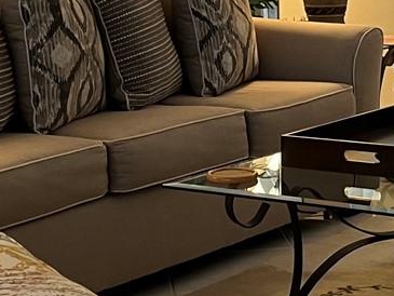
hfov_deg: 16.8
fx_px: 1298
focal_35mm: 114
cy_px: 24
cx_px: 406
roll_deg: +0.0
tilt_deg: -5.5
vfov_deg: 12.9
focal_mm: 5.1
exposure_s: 1/60
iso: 100
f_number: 1.6
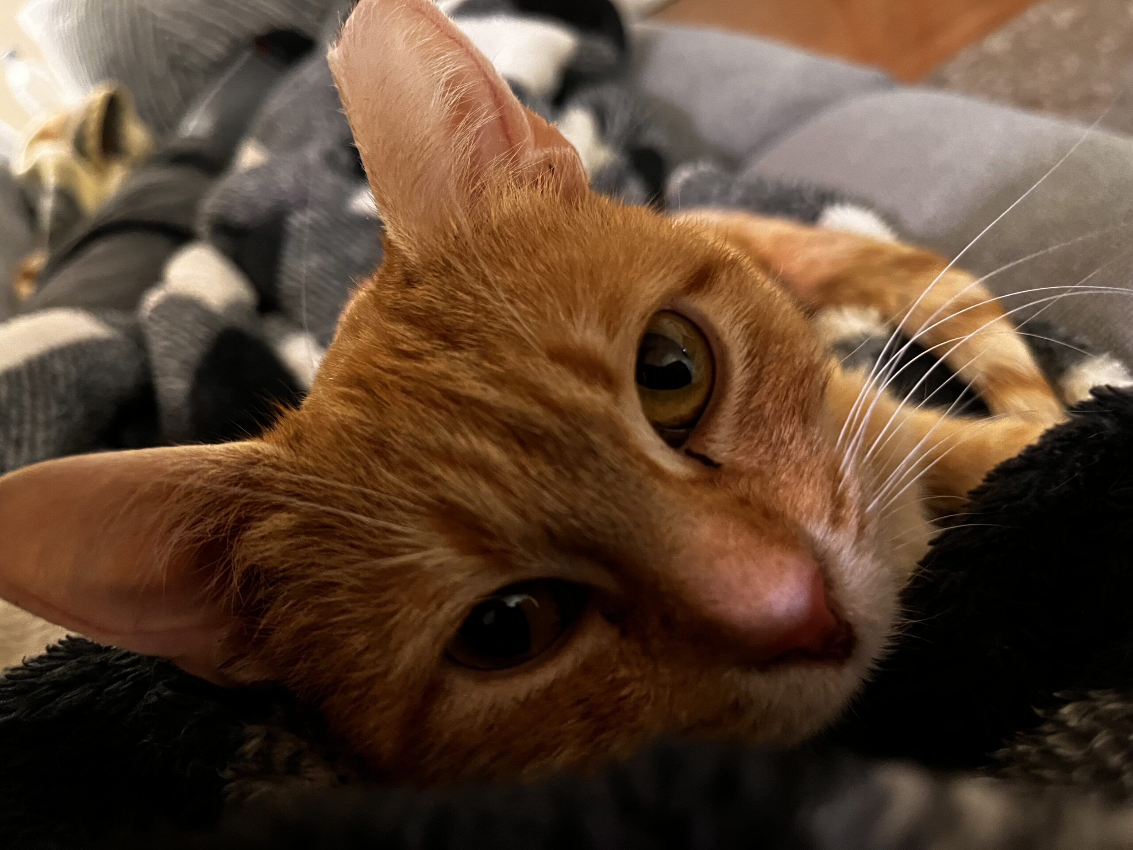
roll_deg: +32.2
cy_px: 425
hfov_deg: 67.3
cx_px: 566
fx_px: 851
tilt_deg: -29.8
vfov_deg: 53.1
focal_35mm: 26
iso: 800
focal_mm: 5.1
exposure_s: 1/30
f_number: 1.6
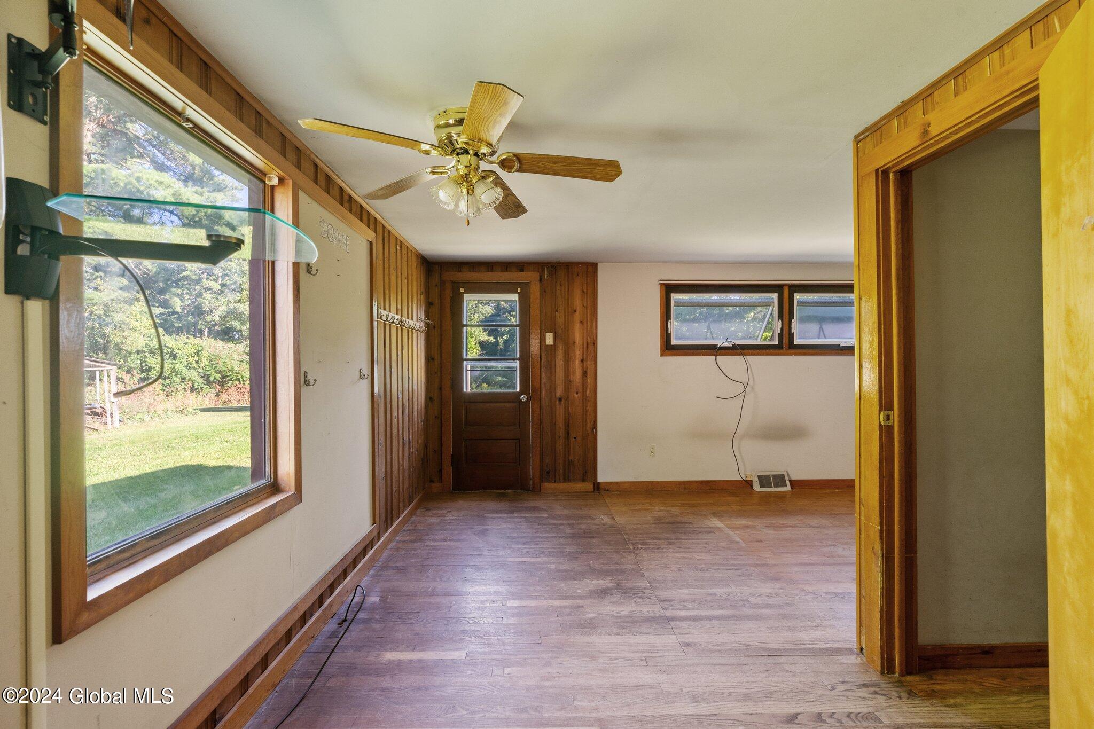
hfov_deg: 96.7
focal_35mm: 16
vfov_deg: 73.7
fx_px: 486
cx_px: 547
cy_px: 364
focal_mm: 16
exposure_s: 1/1.67
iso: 400
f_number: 8
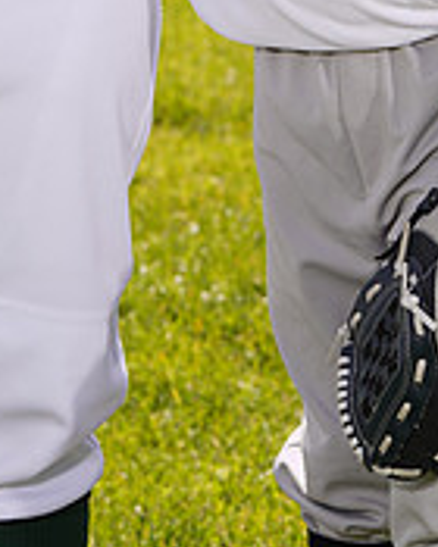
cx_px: 133
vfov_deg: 6.1
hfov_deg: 5.0
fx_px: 5056
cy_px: -322
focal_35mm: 312
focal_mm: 100
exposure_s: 1/160
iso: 80
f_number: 9
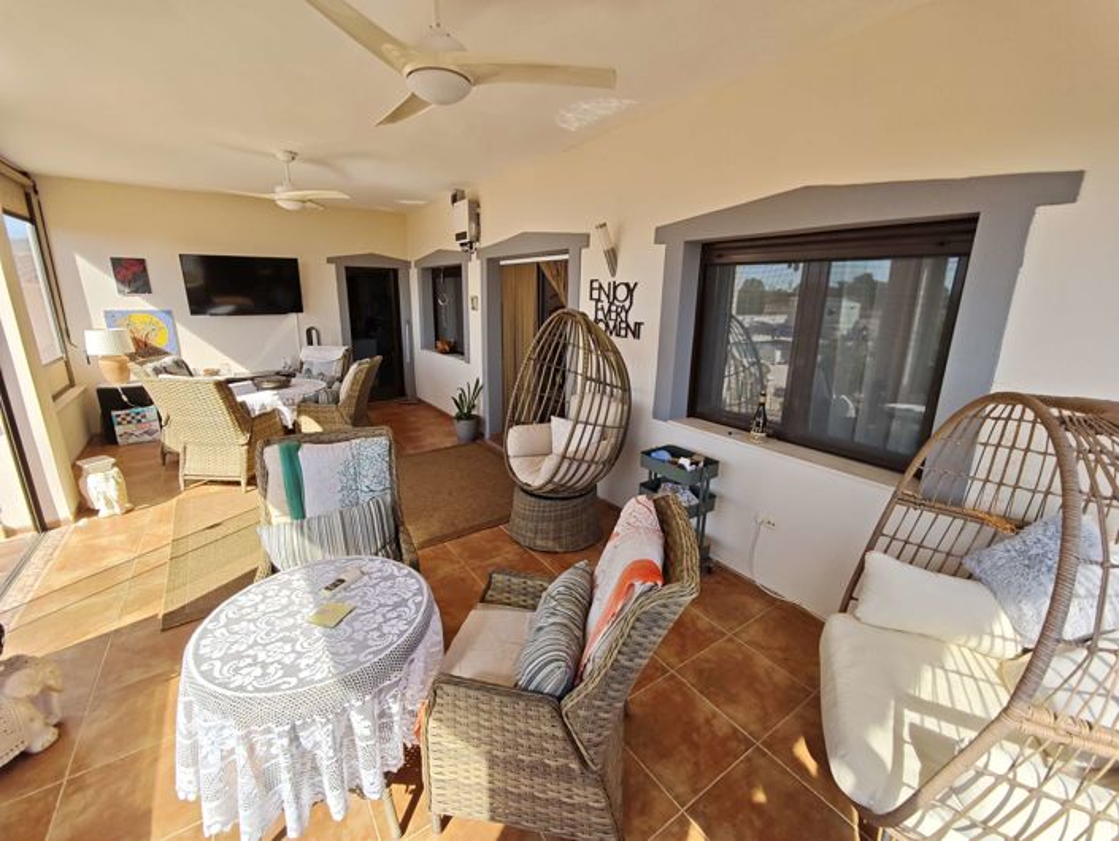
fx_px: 453
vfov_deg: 85.8
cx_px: 560
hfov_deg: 102.0
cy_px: 420
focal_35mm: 14
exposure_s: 1/451
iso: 64
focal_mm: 2.16
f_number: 2.2
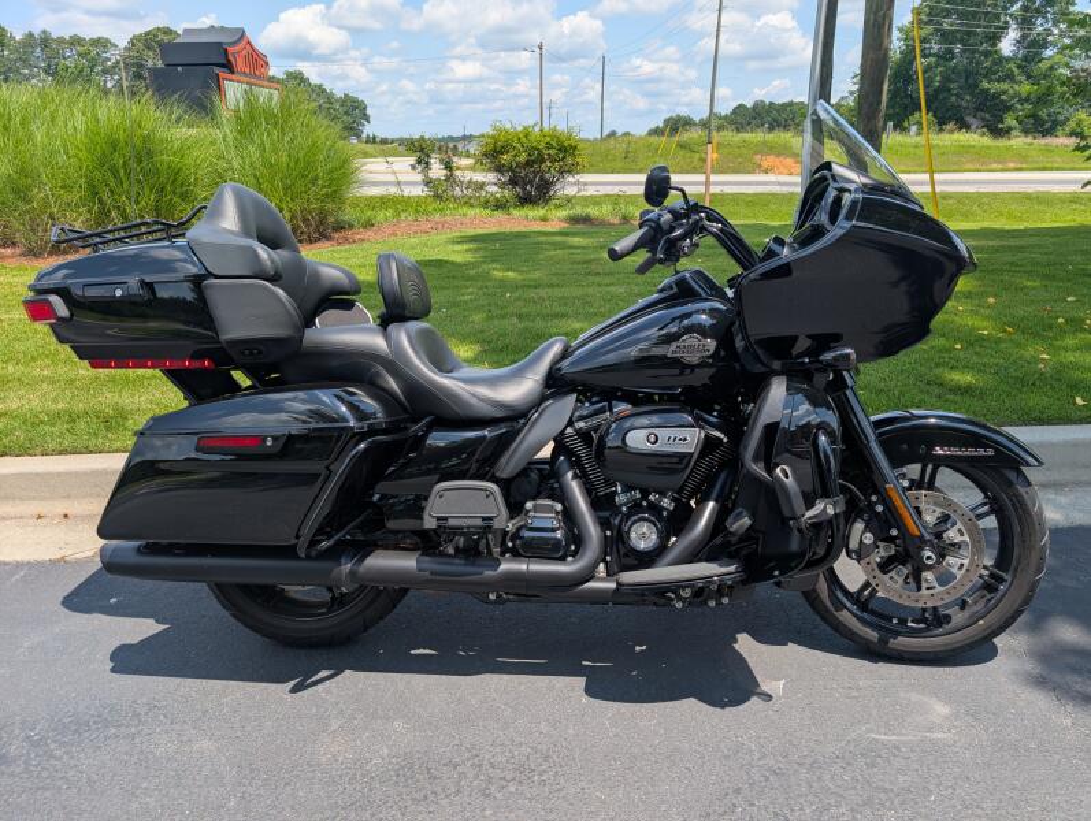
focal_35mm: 24
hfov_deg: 71.5
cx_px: 546
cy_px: 410
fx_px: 757
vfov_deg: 56.9
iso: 20
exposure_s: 1/794
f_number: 1.68
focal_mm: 6.9
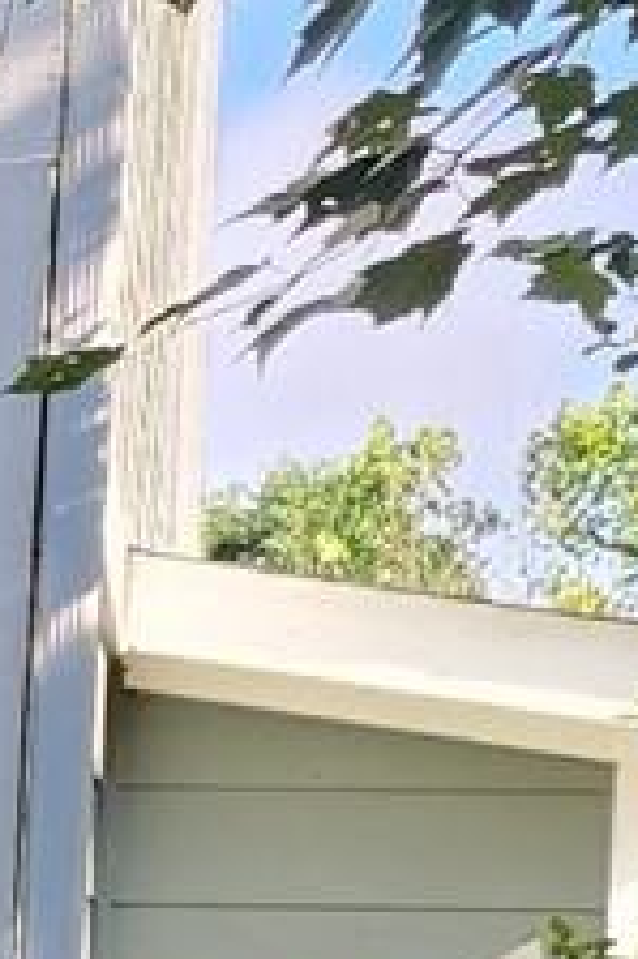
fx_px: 5830
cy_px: 1293
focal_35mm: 219
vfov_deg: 9.2
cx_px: -2522
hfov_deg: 5.1
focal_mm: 6.4
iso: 12
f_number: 1.8
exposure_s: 1/127
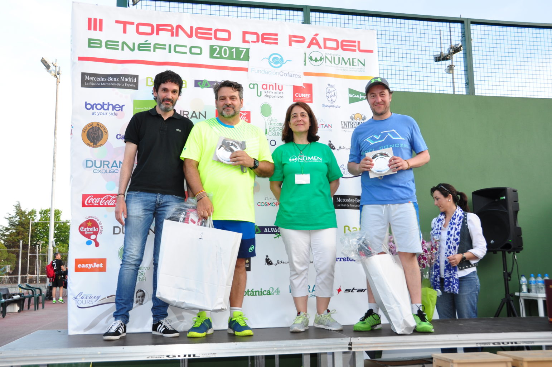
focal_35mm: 36
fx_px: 551
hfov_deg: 53.2
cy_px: 184
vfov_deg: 36.8
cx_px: 276
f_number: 6.3
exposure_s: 1/50
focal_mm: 24
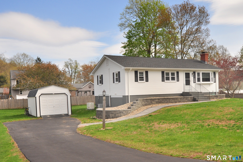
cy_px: 81
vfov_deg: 43.5
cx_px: 122
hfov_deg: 62.0
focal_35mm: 30
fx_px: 202
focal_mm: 20
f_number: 7.1
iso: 200
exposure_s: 1/500
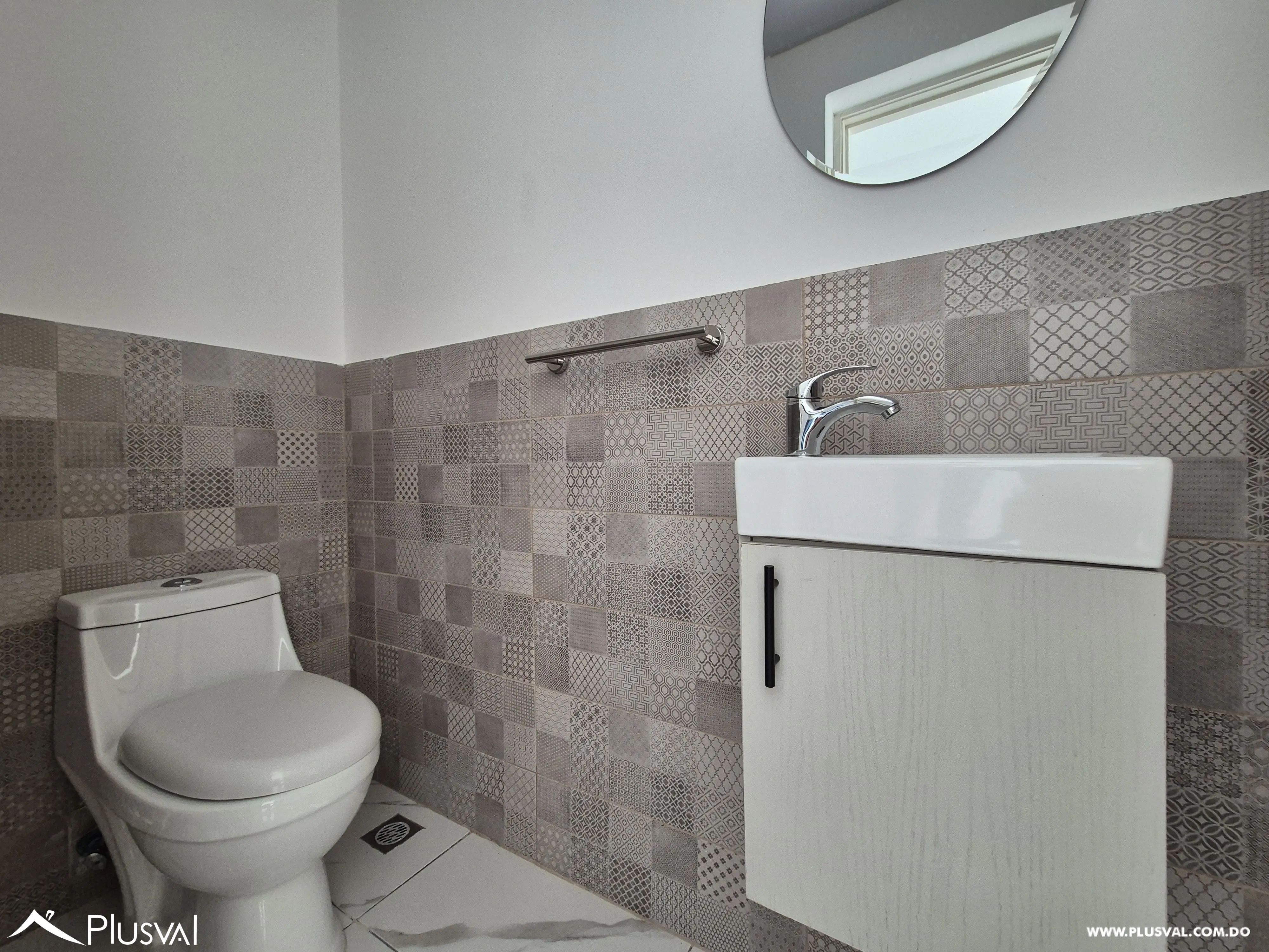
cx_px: 634
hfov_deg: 106.2
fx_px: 477
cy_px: 476
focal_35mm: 13
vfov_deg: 89.9
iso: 160
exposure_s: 1/60
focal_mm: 2.2
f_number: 2.2
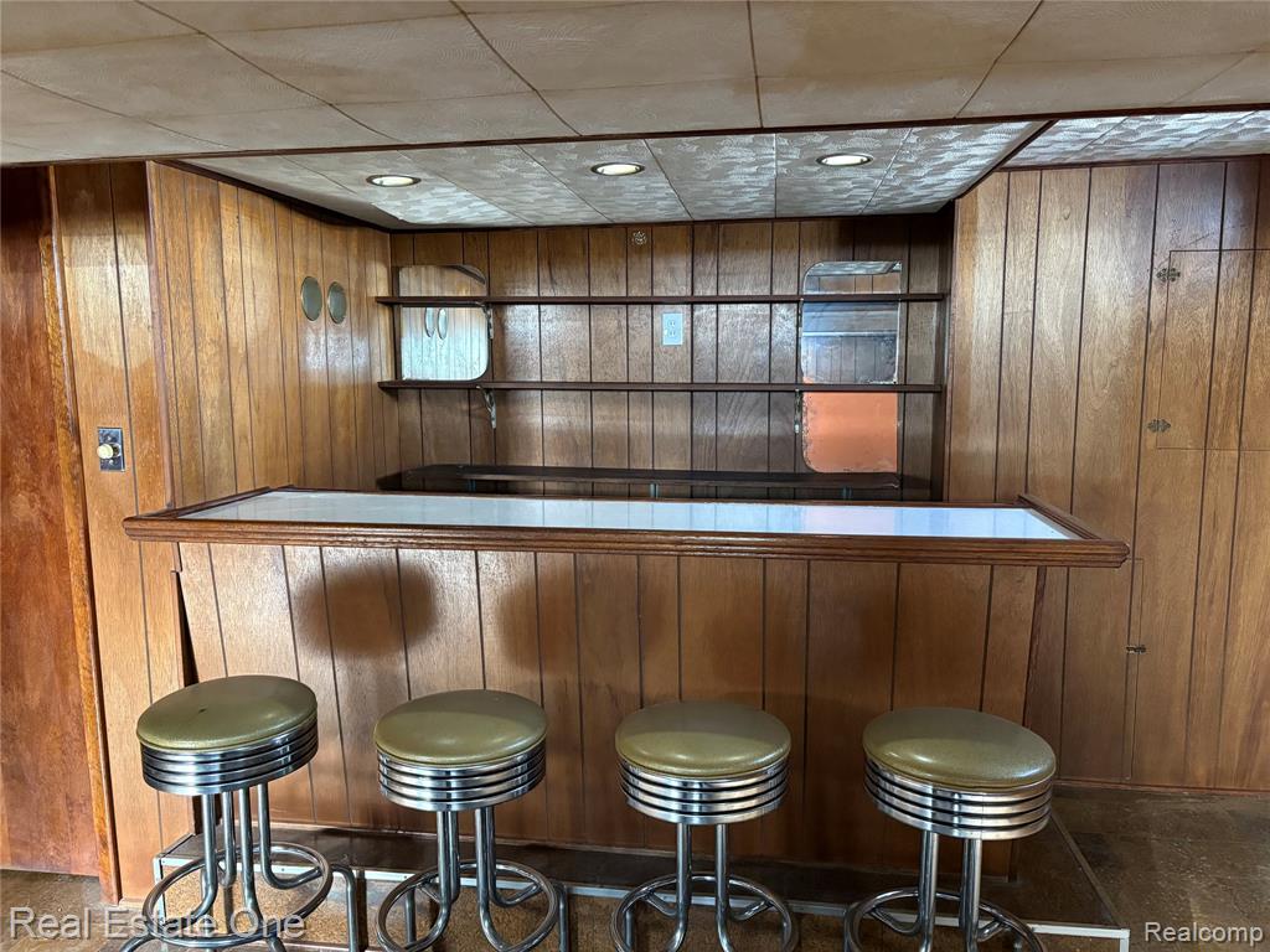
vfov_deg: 53.1
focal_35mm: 26
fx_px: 954
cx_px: 635
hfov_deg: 67.3
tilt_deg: -7.8
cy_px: 476
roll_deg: +0.6
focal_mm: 5.96
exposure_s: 1/32
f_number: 1.6
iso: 500
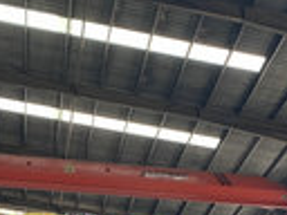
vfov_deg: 12.4
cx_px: 224
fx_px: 945
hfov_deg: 17.1
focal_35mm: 114
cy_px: 307
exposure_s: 1/161
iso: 32
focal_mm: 4.25
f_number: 1.8
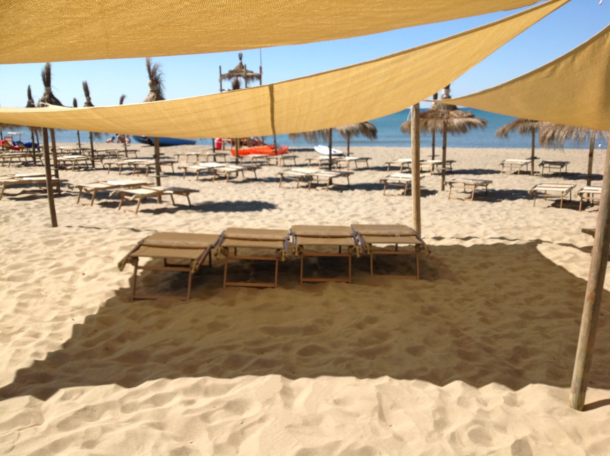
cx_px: 305
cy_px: 228
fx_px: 616
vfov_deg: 40.6
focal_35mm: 35
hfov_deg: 52.7
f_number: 2.4
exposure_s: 1/1259
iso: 50
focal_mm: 4.28
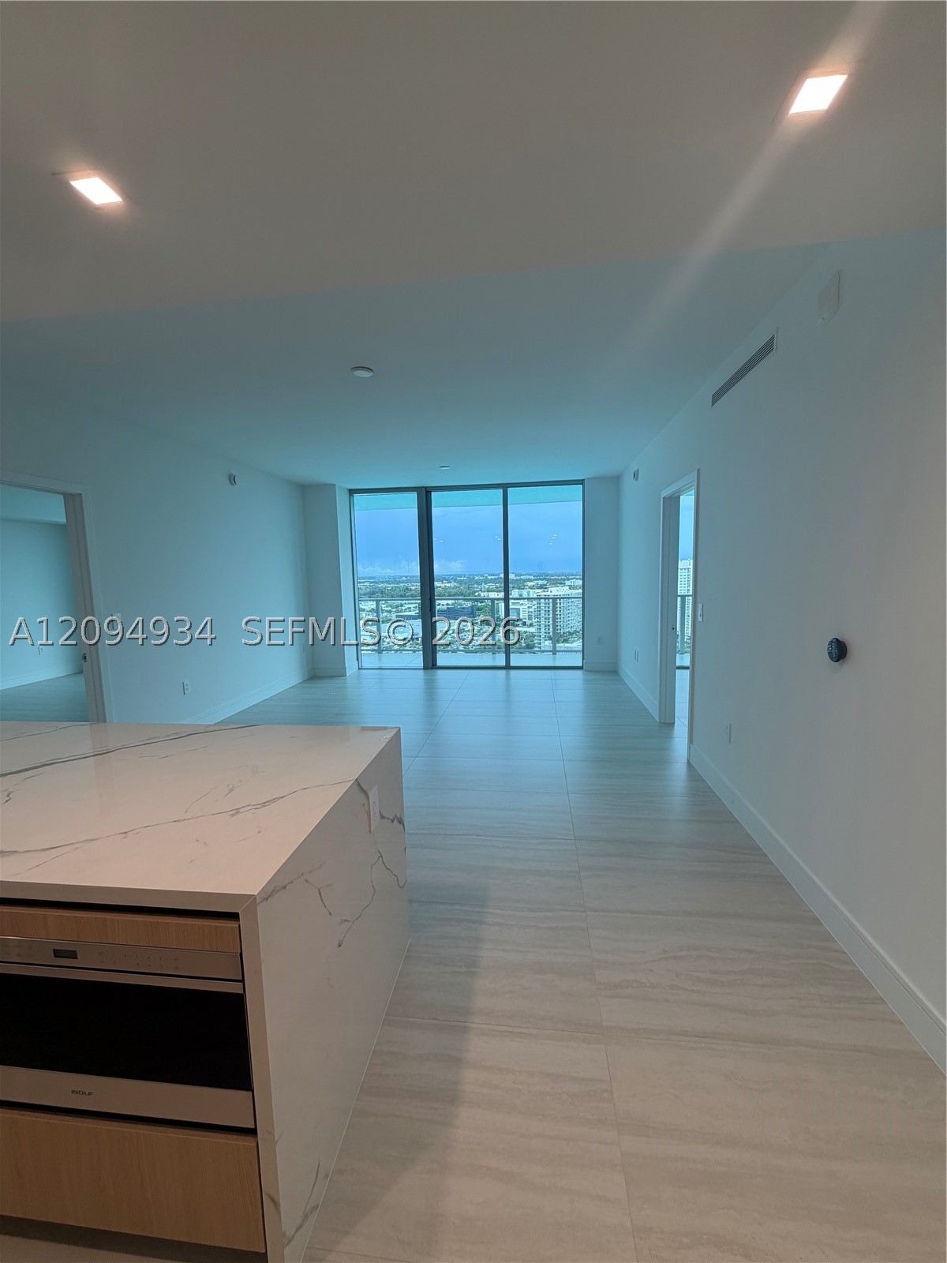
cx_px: 474
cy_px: 632
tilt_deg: -7.0
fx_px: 511
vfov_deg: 102.1
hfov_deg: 85.7
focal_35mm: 14
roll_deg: +1.7
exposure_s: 1/120
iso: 64
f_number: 2.2
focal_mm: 2.22
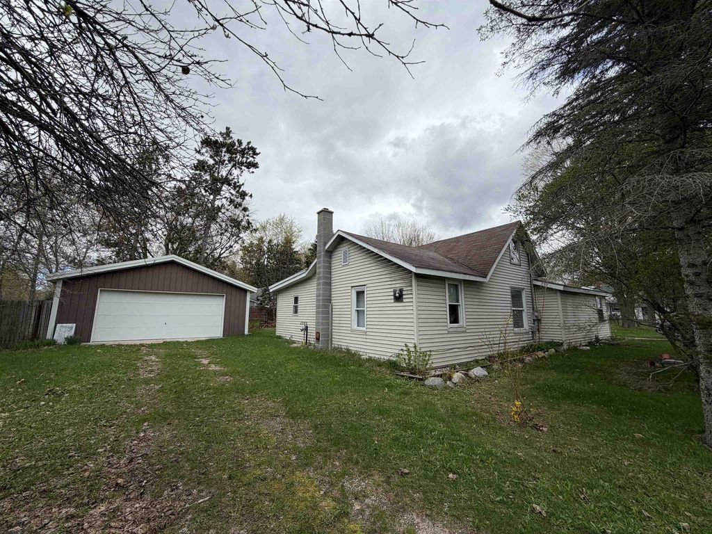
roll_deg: +0.0
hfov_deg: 102.1
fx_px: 288
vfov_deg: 85.7
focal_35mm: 14
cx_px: 356
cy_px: 267
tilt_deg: +9.5
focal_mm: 2.22
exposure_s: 1/853
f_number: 2.2
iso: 20
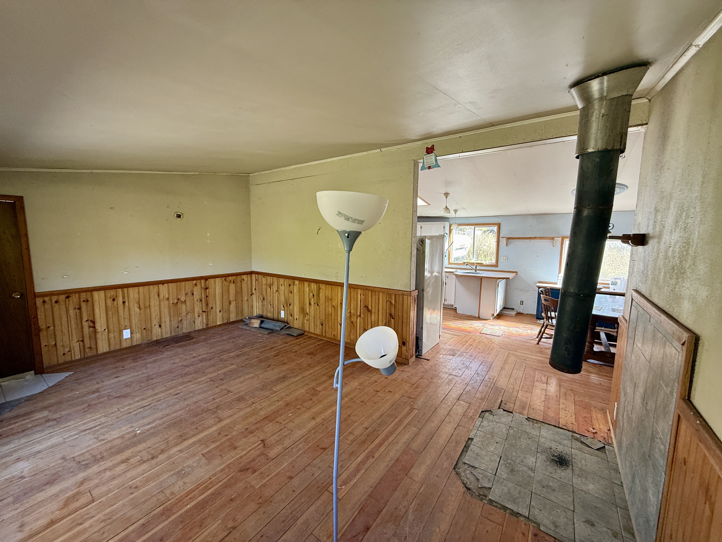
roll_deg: -0.6
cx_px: 361
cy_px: 271
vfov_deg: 85.7
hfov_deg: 102.1
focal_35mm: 14
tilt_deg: -6.3
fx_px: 292
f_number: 2.2
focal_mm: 2.22
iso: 160
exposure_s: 1/99
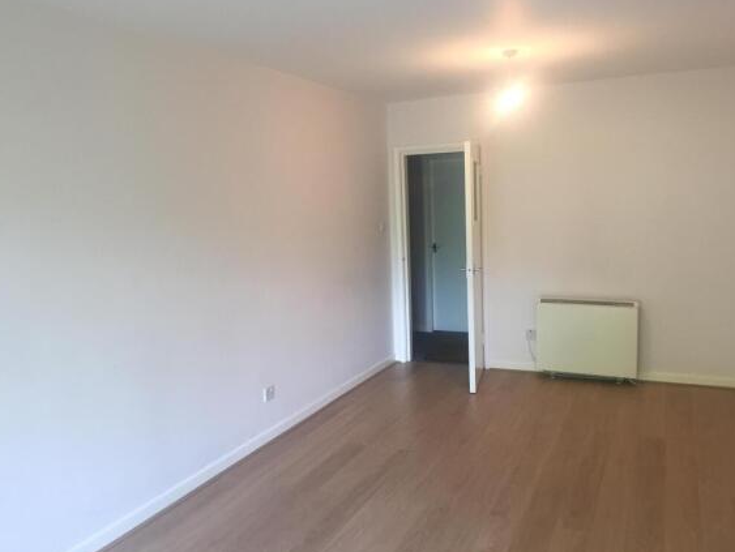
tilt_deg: -6.5
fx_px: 637
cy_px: 271
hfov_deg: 59.9
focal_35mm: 30
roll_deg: +1.2
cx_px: 369
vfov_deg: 46.8
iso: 64
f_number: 2.2
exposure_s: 1/33
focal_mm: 4.15
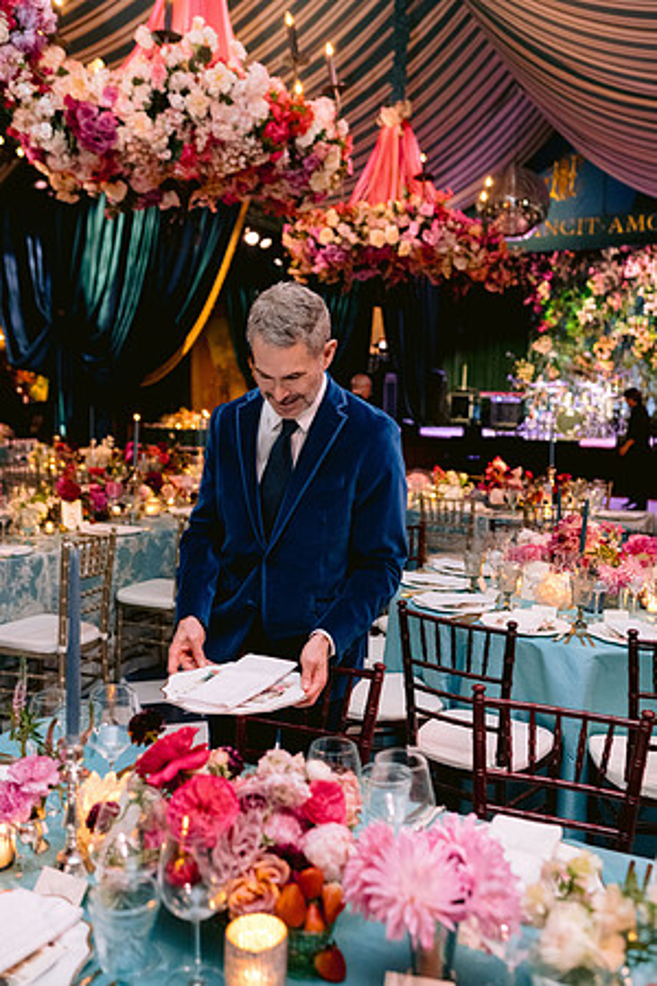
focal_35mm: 35
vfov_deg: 54.4
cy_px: 493
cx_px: 328
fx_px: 958
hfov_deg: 37.9
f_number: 2.8
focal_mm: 35
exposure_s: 1/100
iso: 3200
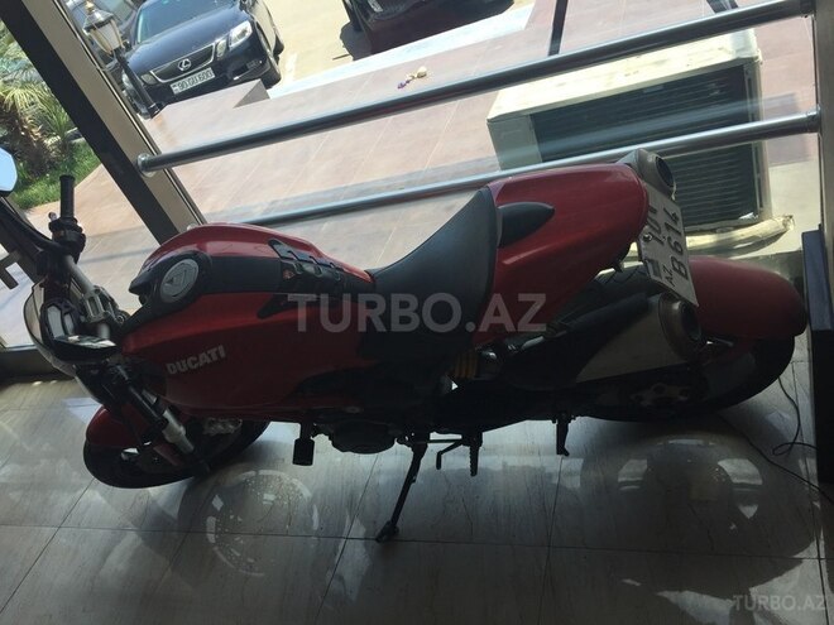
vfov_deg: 48.2
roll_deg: +24.7
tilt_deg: -34.0
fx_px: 699
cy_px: 312
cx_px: 417
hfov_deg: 61.7
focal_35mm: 29
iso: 32
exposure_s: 1/573
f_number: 2.2
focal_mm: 4.15
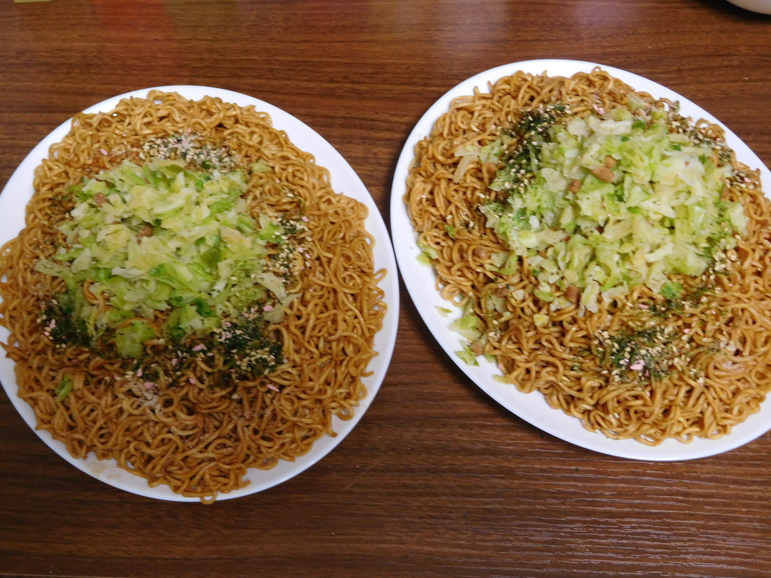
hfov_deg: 46.8
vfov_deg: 36.0
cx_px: 386
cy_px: 289
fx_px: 891
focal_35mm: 40
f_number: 3.9
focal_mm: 7.1
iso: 400
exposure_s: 1/10
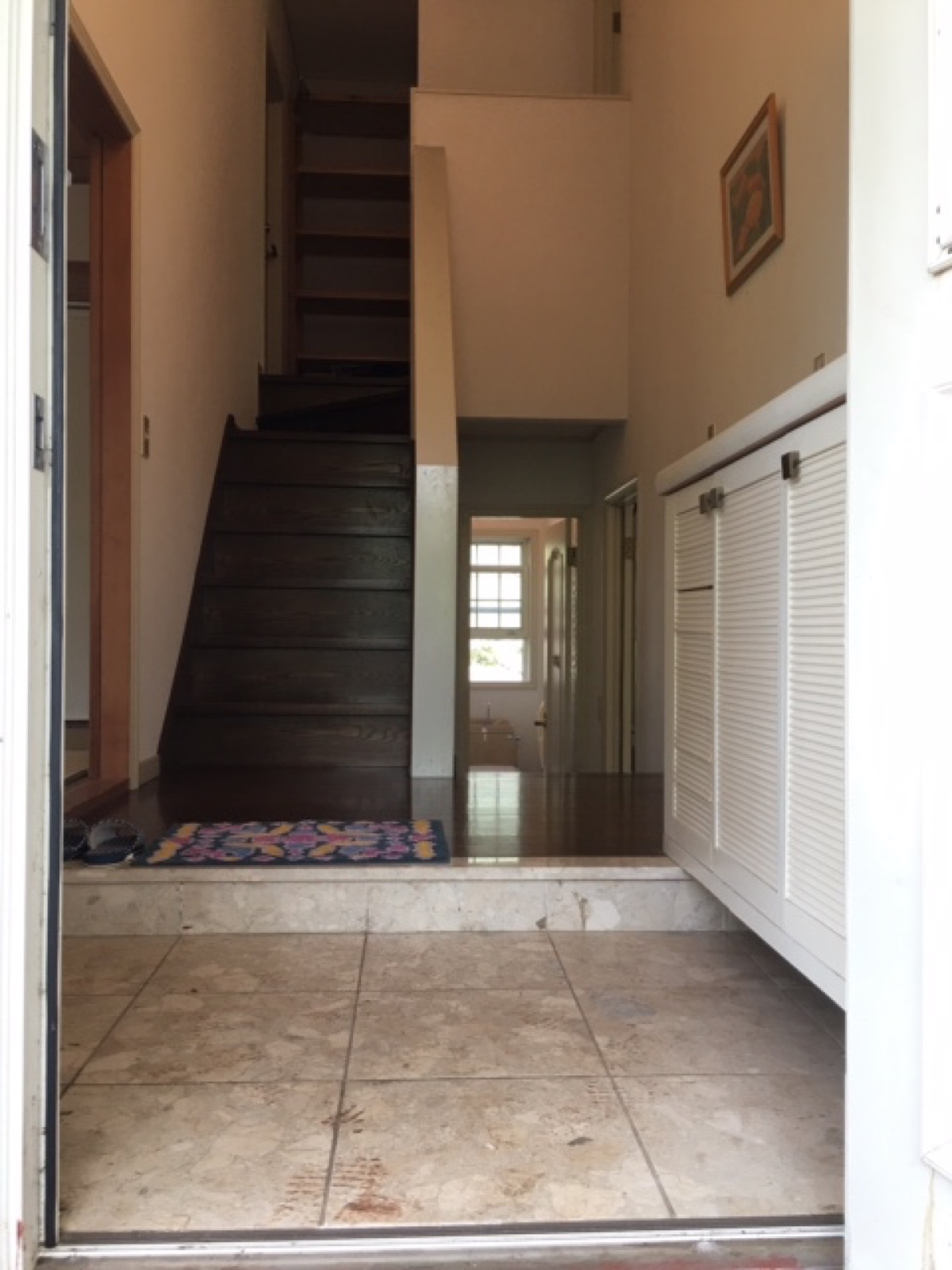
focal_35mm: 29
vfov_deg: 61.7
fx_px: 1063
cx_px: 476
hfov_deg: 48.2
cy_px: 635
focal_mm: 4.15
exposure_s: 1/30
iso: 25
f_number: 2.2
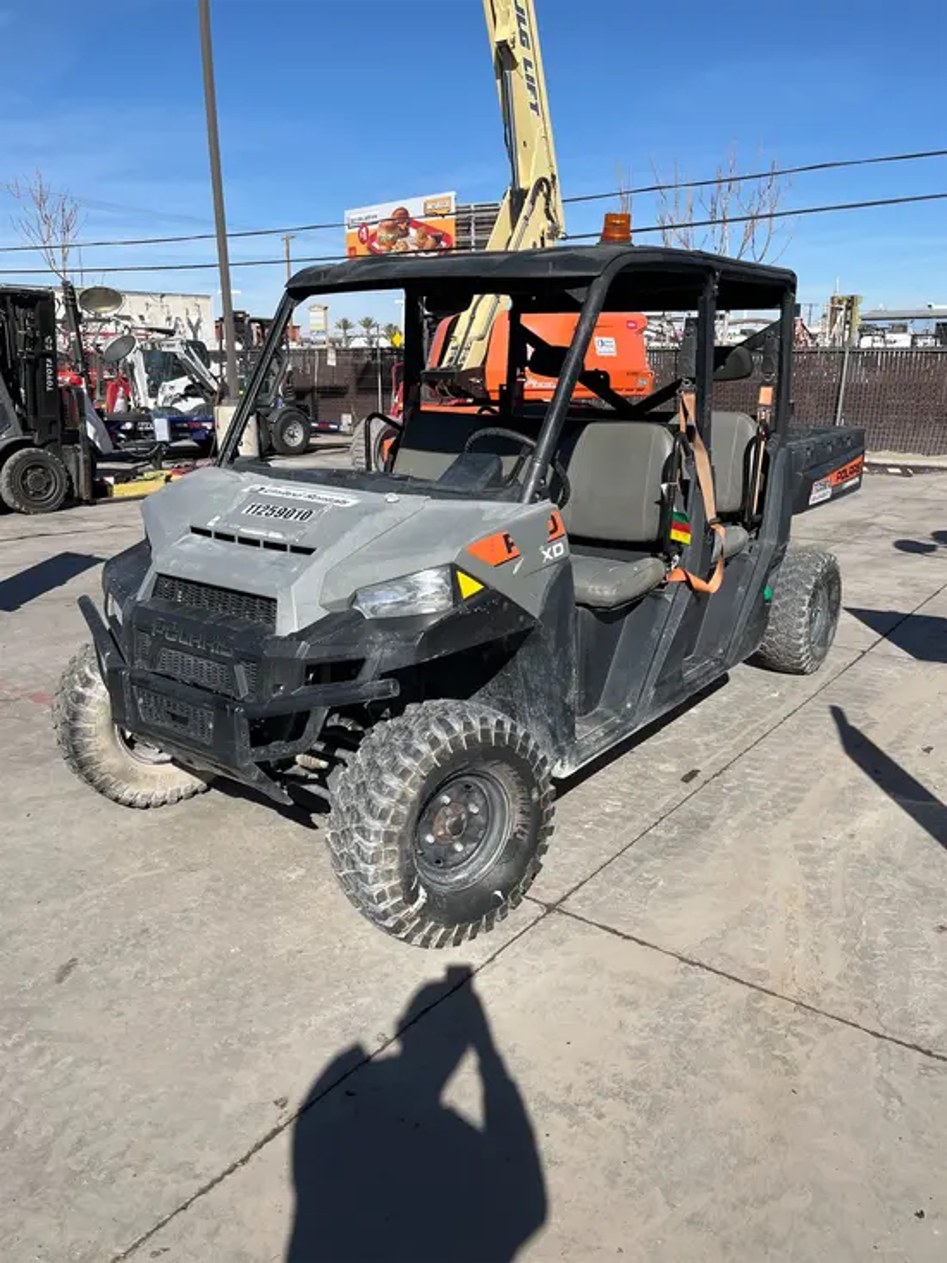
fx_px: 948
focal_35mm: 26
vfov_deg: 67.3
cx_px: 474
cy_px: 632
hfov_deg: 53.1
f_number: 1.6
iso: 50
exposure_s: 1/4310
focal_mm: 5.1
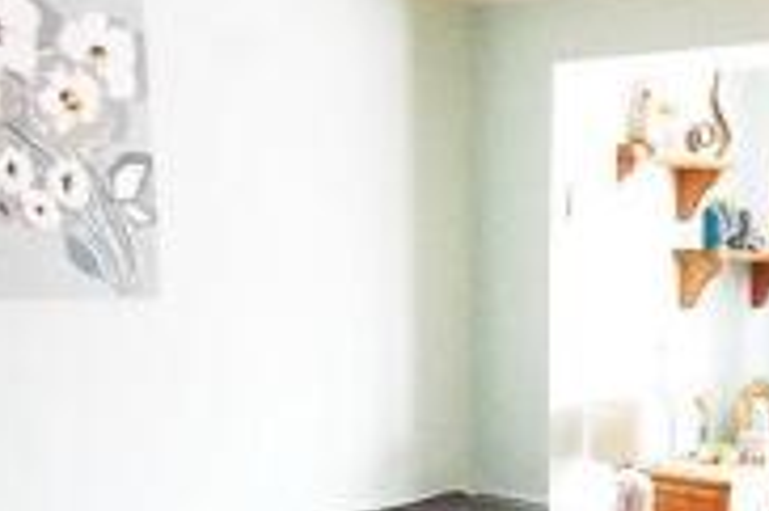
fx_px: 1152
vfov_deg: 23.5
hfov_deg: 34.0
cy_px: 562
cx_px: 752
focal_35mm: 54
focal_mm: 10
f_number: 5.6
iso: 1600
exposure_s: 1/125
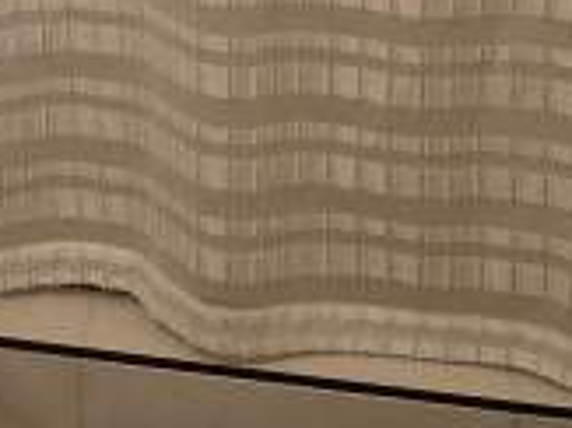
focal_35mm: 113
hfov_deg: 15.6
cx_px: -361
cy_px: -396
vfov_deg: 11.8
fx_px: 1866
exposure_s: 1/120
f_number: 1.8
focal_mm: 5.4
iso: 800
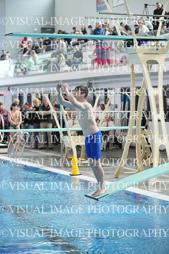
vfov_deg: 19.1
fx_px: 753
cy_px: 127
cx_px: 84
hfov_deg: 12.8
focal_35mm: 107
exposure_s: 1/1600
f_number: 4
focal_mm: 107
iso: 4000
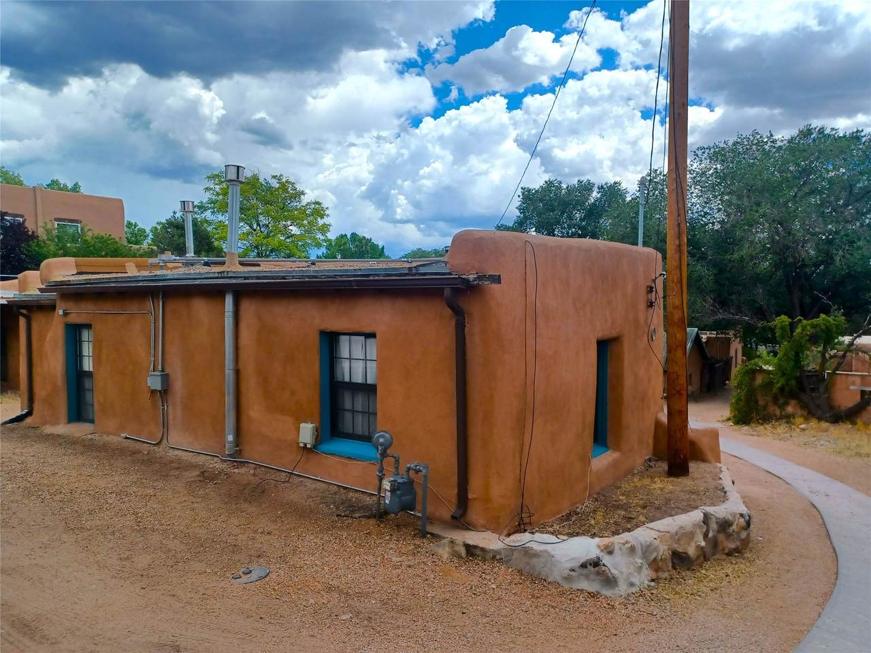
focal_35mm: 25
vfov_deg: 54.9
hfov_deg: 69.4
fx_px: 629
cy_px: 326
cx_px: 436
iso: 32
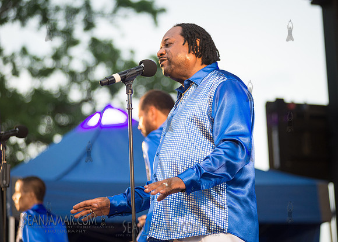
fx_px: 1261
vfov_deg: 10.9
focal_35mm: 131
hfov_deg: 15.3
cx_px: 189
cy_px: 115
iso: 1250
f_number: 3.2
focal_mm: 120
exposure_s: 1/400
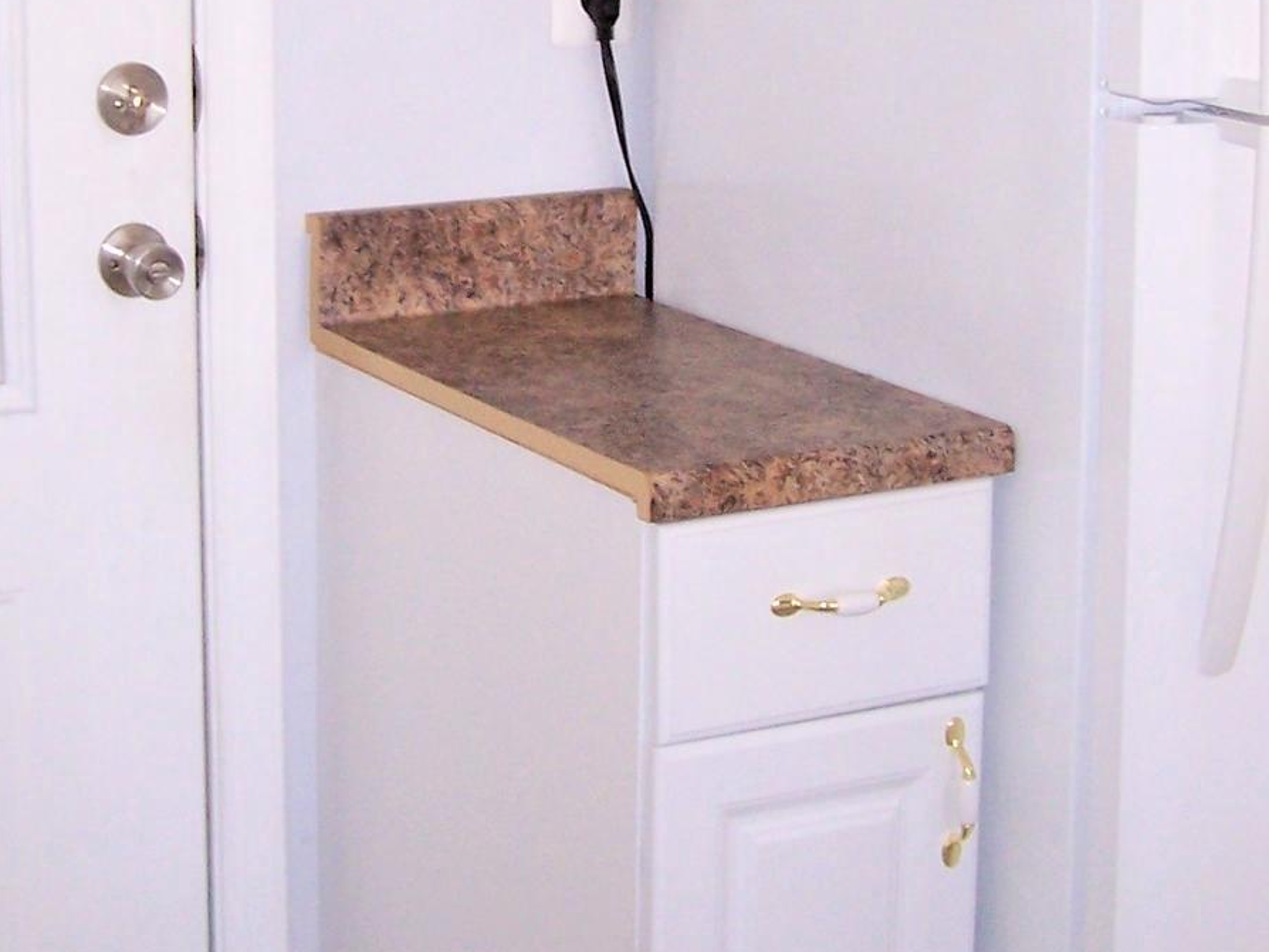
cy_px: 140
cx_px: 587
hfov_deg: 22.5
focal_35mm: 87
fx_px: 3190
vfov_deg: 16.8
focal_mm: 6.3
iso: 140
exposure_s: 1/60
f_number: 2.8
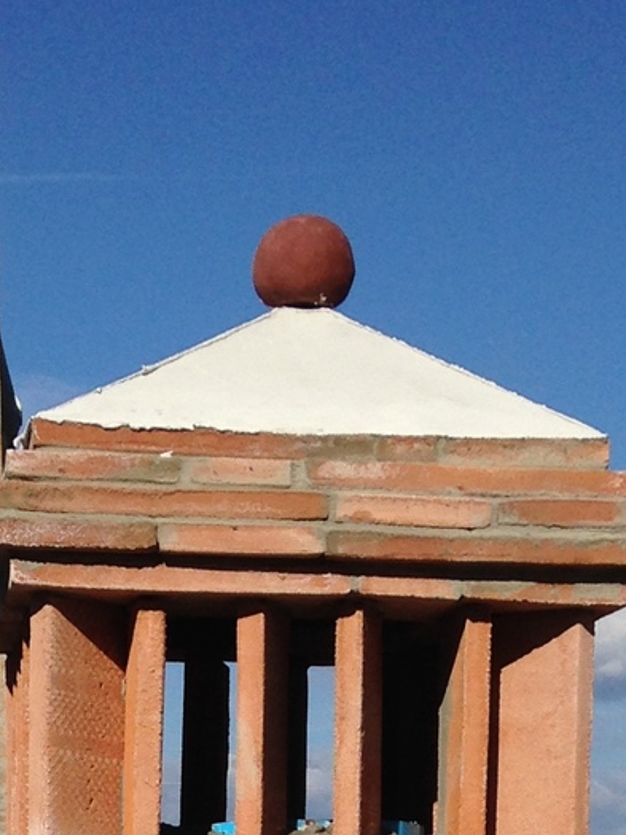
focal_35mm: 121
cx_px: 172
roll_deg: -0.4
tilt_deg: -8.7
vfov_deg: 14.9
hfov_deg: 12.2
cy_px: 1324
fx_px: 2918
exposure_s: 1/3876
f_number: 2.4
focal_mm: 4.12
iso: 50
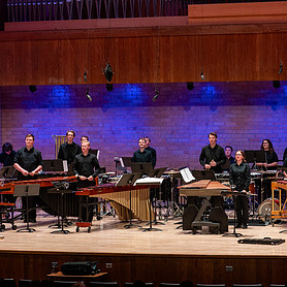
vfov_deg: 13.4
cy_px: 108
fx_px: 1219
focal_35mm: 130
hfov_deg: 13.4
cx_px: 163
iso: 1600
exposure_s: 1/320
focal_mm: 70
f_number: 2.8
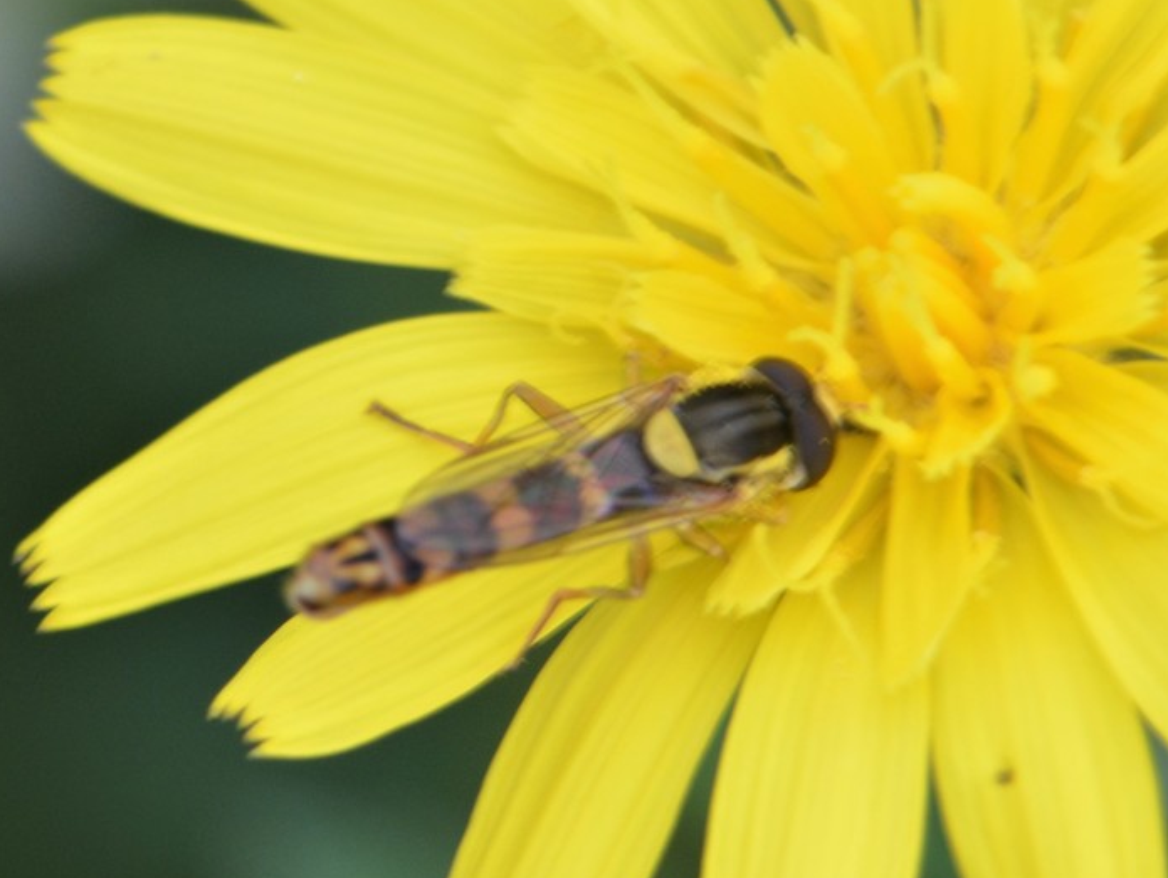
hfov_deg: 4.5
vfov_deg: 3.4
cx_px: 491
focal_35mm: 438
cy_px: 496
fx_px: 14786
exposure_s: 1/125
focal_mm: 220
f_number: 7.1
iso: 400
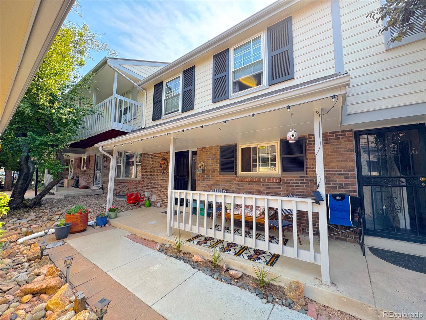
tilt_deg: +5.1
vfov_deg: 85.7
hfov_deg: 102.1
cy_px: 160
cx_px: 213
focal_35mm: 14
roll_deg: -0.7
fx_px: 172
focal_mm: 2.22
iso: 40
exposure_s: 1/265
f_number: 2.2
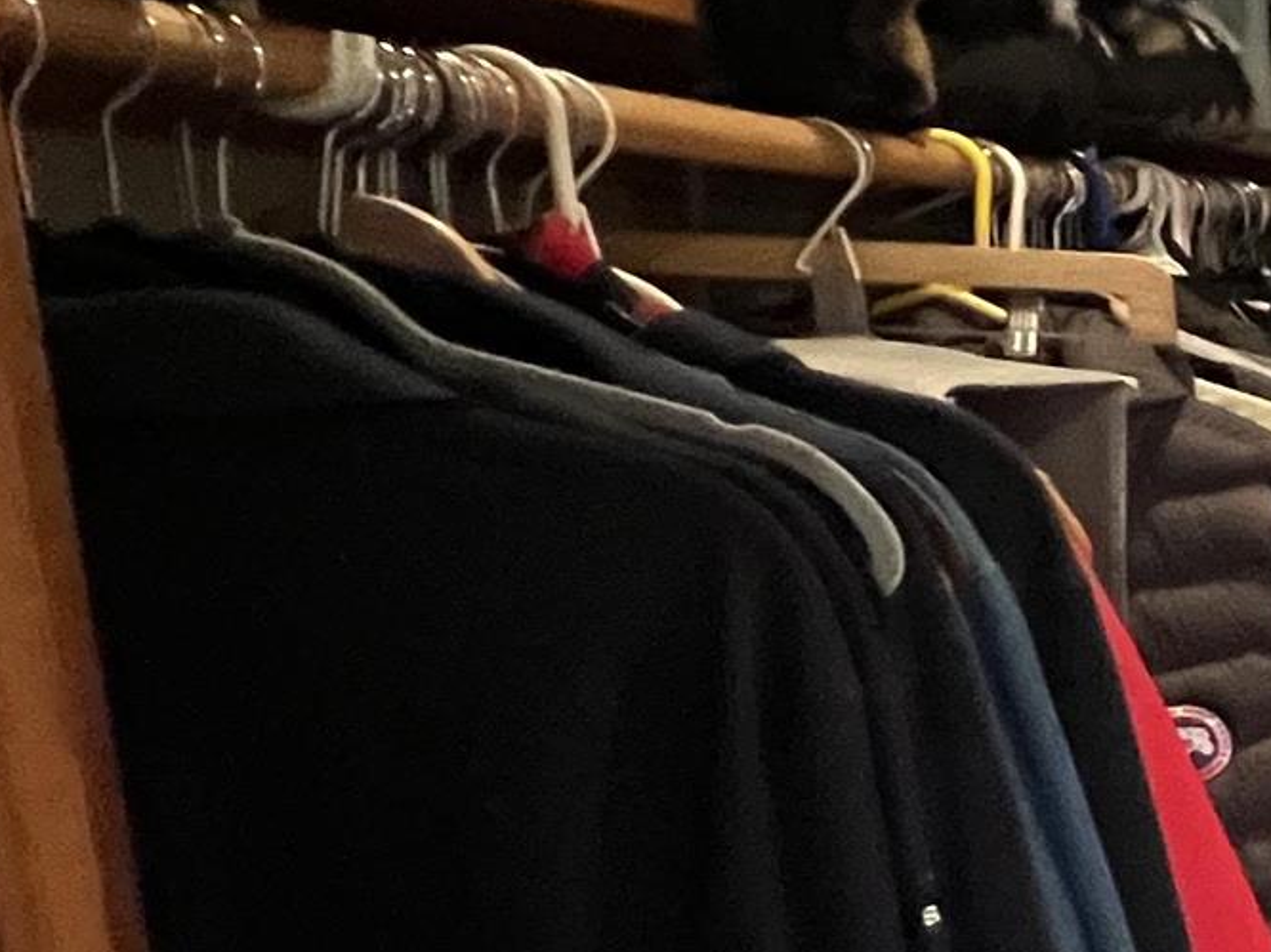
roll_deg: -1.1
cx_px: 2634
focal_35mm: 60
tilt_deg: -10.6
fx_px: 2202
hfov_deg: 18.4
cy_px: 752
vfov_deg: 24.1
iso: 800
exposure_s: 1/60
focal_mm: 1.57
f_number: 1.8
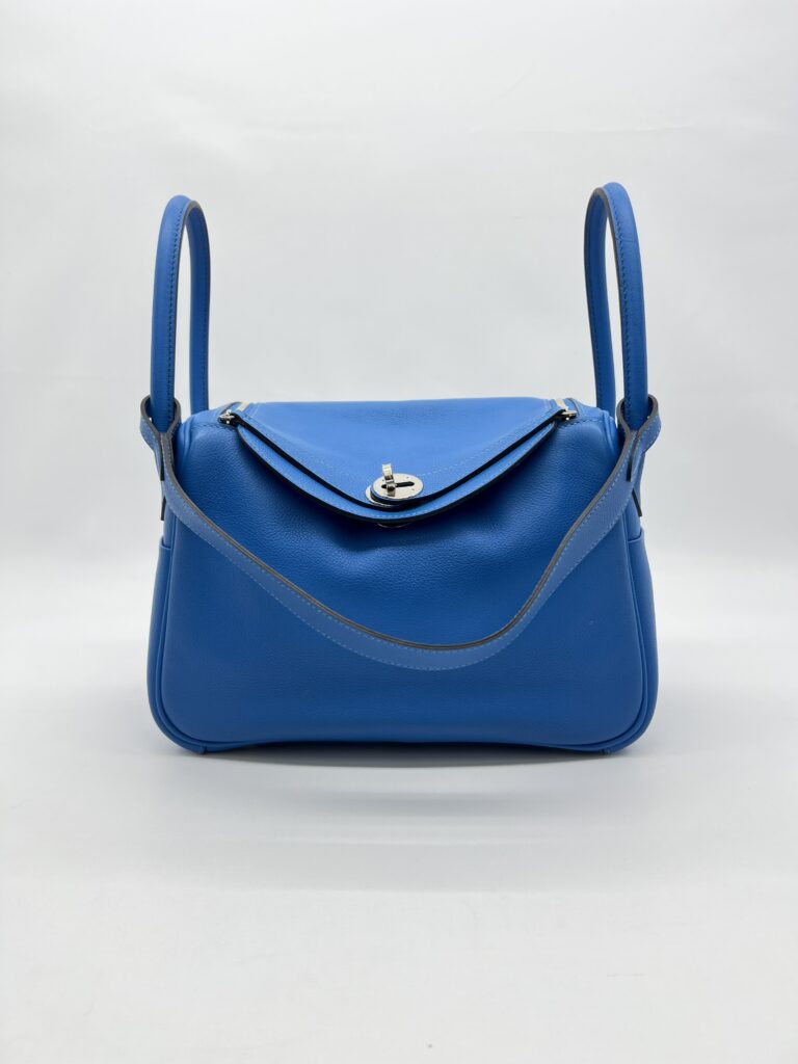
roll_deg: +1.5
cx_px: 399
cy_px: 532
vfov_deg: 67.3
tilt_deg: -7.0
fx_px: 799
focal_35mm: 26
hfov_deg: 53.1
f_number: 1.5
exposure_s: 1/130
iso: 32
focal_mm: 5.7
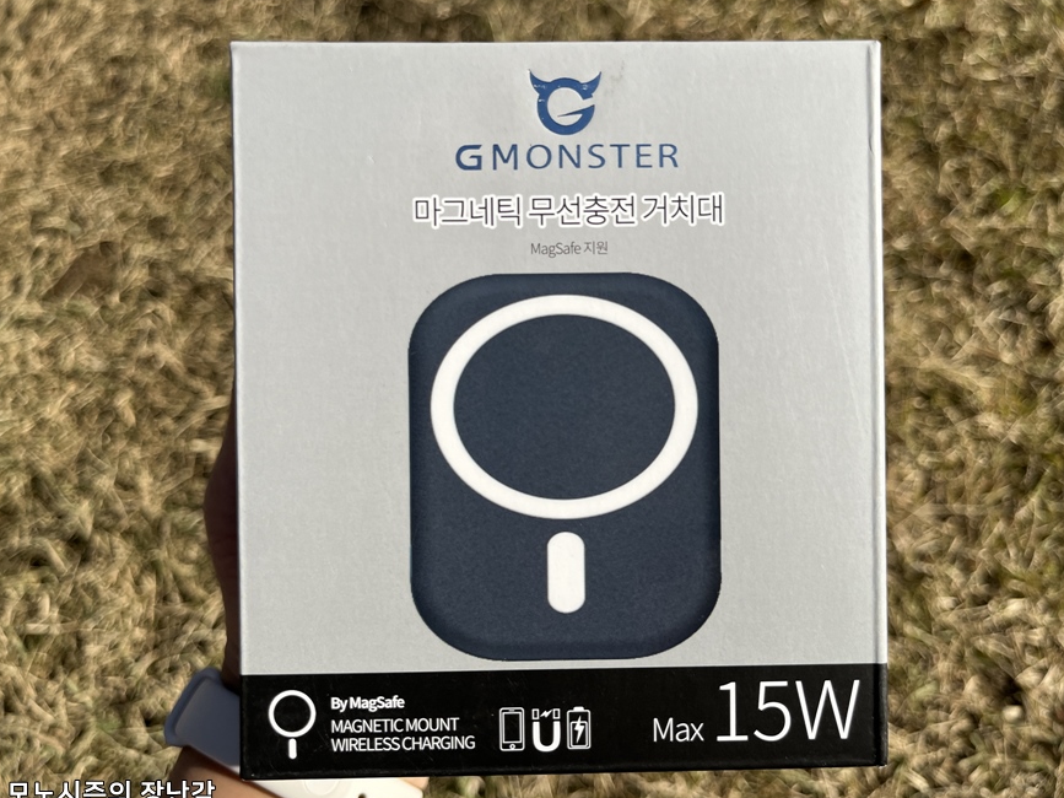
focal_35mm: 27
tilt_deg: -59.4
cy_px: 403
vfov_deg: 51.3
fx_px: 830
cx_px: 533
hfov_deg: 65.3
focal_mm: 5.1
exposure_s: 1/4854
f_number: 1.6
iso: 50
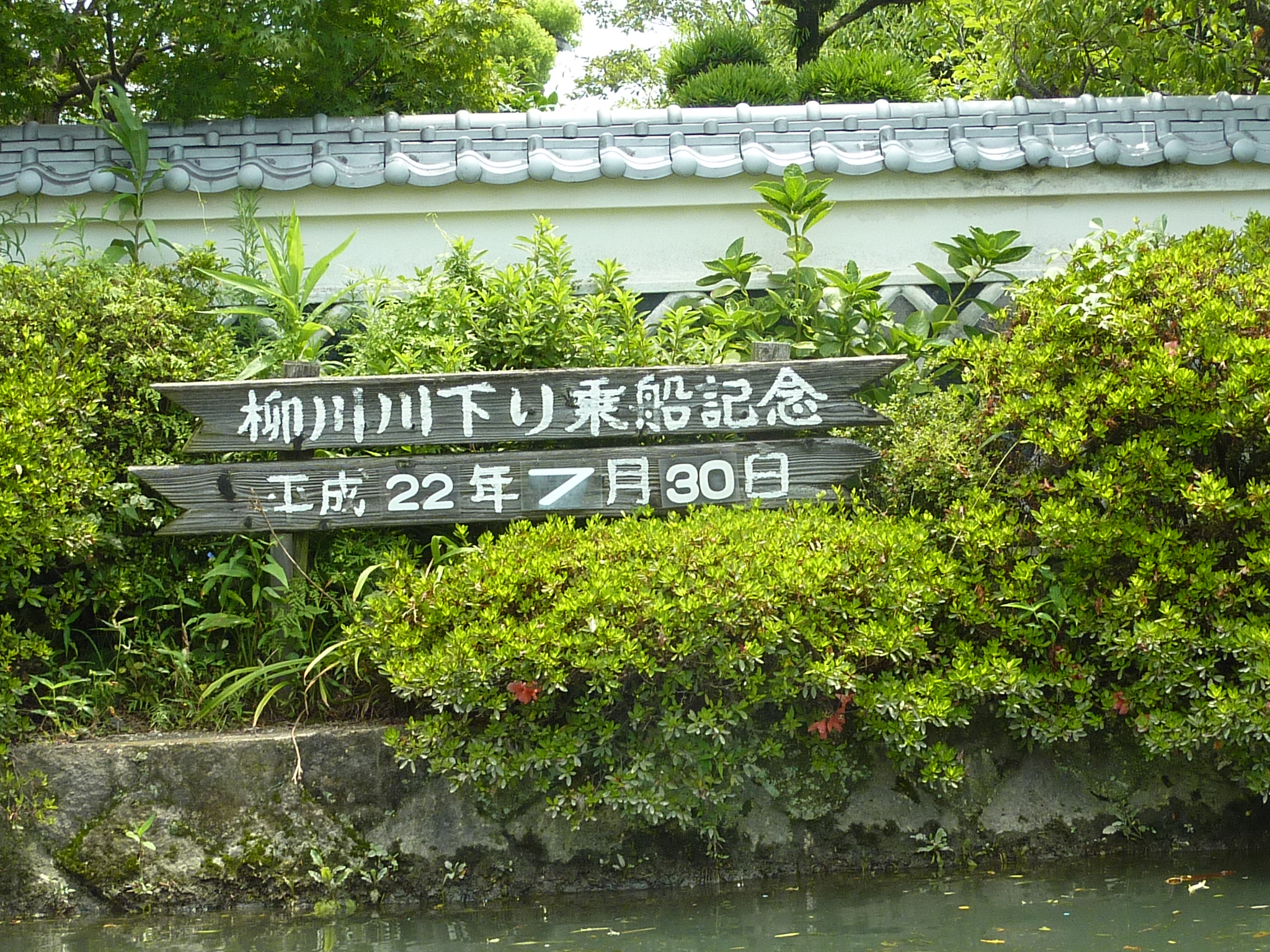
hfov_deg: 27.4
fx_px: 2605
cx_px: 635
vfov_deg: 20.7
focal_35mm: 71
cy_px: 476
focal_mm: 6.5
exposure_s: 1/250
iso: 100
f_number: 4
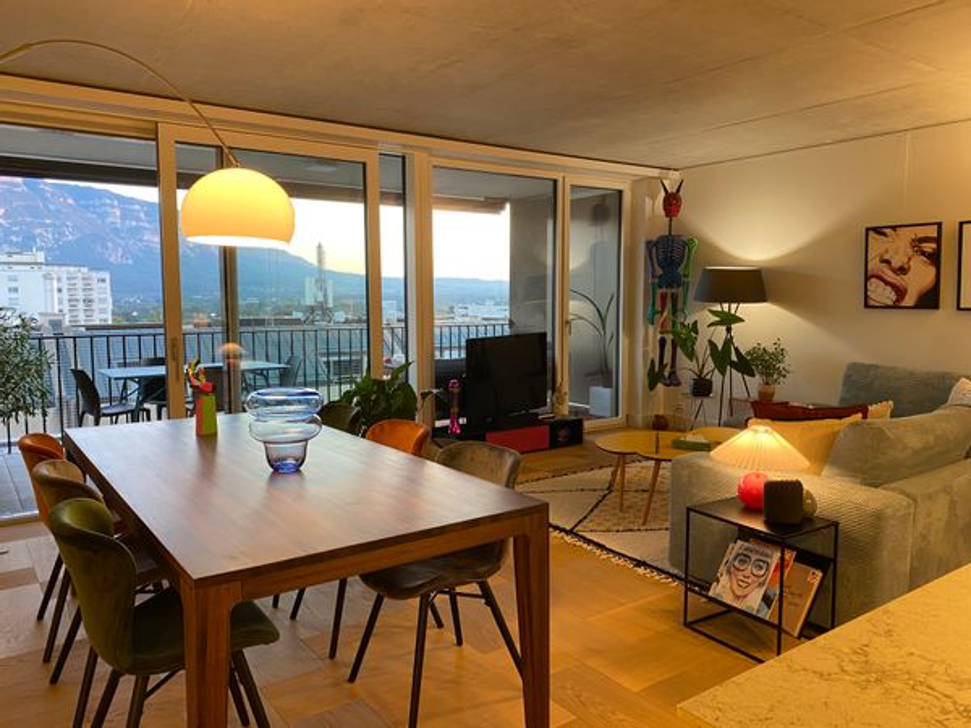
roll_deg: -0.1
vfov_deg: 53.1
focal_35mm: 26
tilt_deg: -4.9
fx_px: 729
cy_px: 364
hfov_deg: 67.3
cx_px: 486
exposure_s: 1/50
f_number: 1.8
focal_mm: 4.25
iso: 125
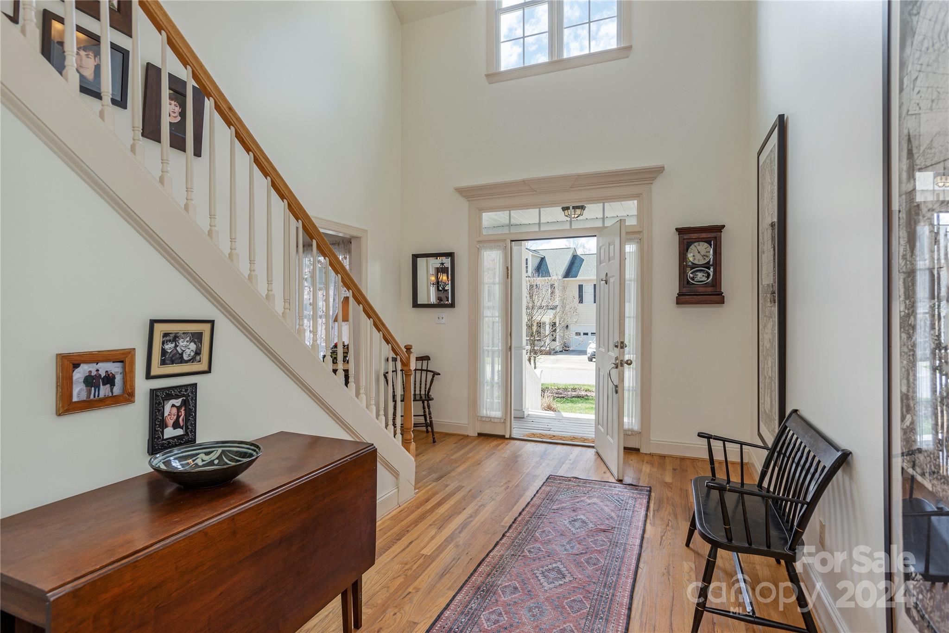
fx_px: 501
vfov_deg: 64.6
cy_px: 316
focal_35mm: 19
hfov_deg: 86.9
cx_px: 474
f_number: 7.1
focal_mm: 19
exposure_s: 1/50
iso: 320
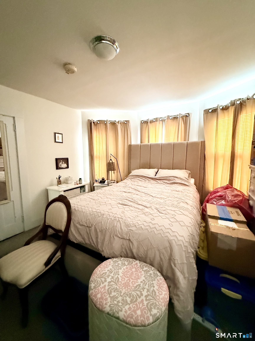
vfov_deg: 102.1
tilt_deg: -5.4
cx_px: 128
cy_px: 170
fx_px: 138
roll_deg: -0.5
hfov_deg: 85.7
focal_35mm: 14
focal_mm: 2.22
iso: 640
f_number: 2.2
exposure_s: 1/60
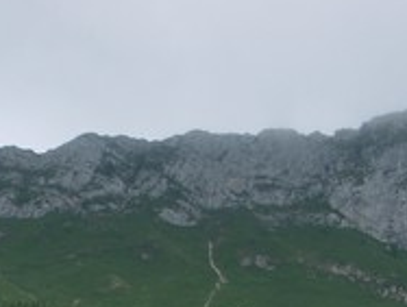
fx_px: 1637
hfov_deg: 14.1
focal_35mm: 139
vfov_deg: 10.4
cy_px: 441
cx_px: 94
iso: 64
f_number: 5.6
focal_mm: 10.77
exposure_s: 1/60
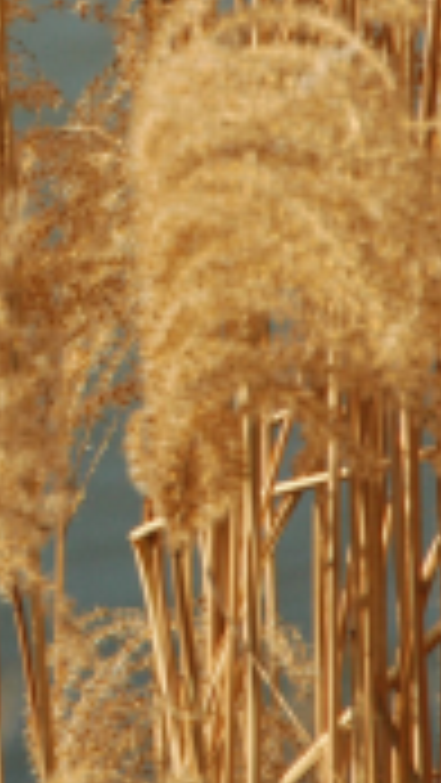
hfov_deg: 1.3
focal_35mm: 905
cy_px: -104
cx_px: -286
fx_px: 18795
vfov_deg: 2.4
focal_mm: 200
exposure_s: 1/320
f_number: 13
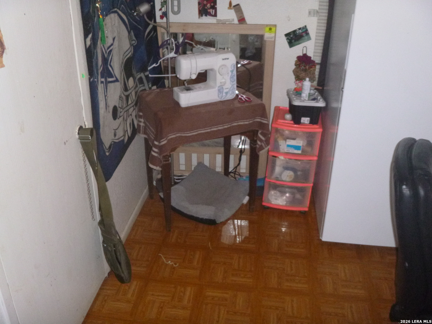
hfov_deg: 51.4
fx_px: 449
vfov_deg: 39.7
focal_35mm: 36
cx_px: 216
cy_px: 162
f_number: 4.4
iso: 640
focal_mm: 6.4
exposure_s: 1/60
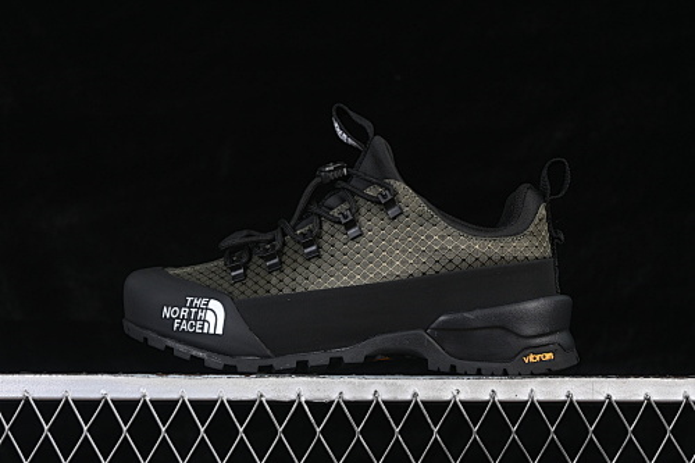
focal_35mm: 75
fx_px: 1447
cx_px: 348
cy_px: 232
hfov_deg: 27.0
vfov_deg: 18.2
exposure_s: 1/50
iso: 160
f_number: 6.3
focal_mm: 50
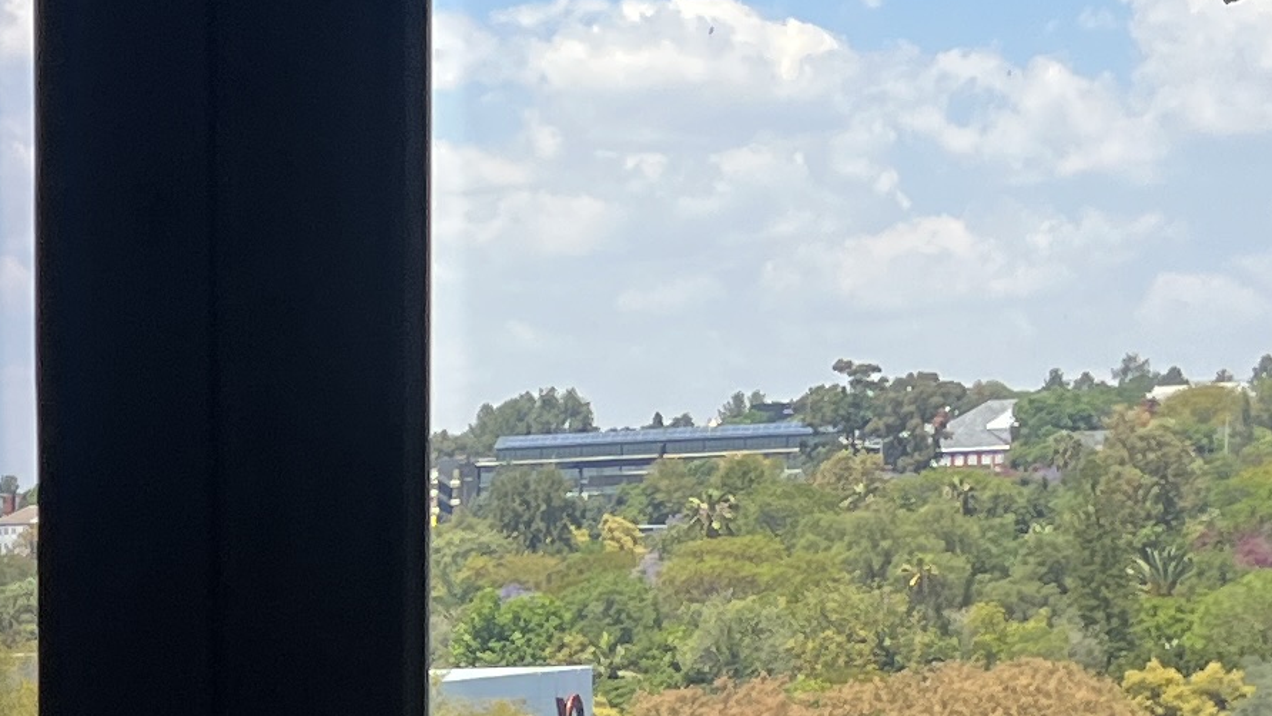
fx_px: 4318
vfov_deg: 9.1
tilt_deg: -7.2
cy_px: 1259
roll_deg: +0.7
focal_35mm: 128
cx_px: -662
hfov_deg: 15.4
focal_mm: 5.1
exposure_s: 1/696
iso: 50
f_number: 1.6
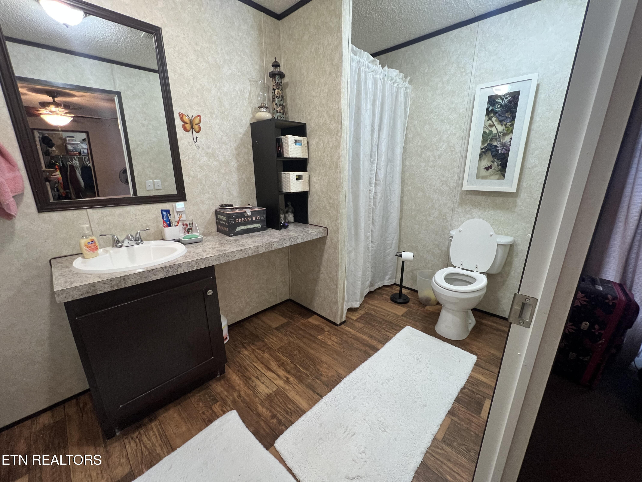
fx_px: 241
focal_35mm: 13
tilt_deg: -17.3
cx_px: 321
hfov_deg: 106.2
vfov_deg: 89.9
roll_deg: -0.6
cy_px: 241
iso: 250
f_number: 1.8
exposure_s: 1/60
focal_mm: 1.57
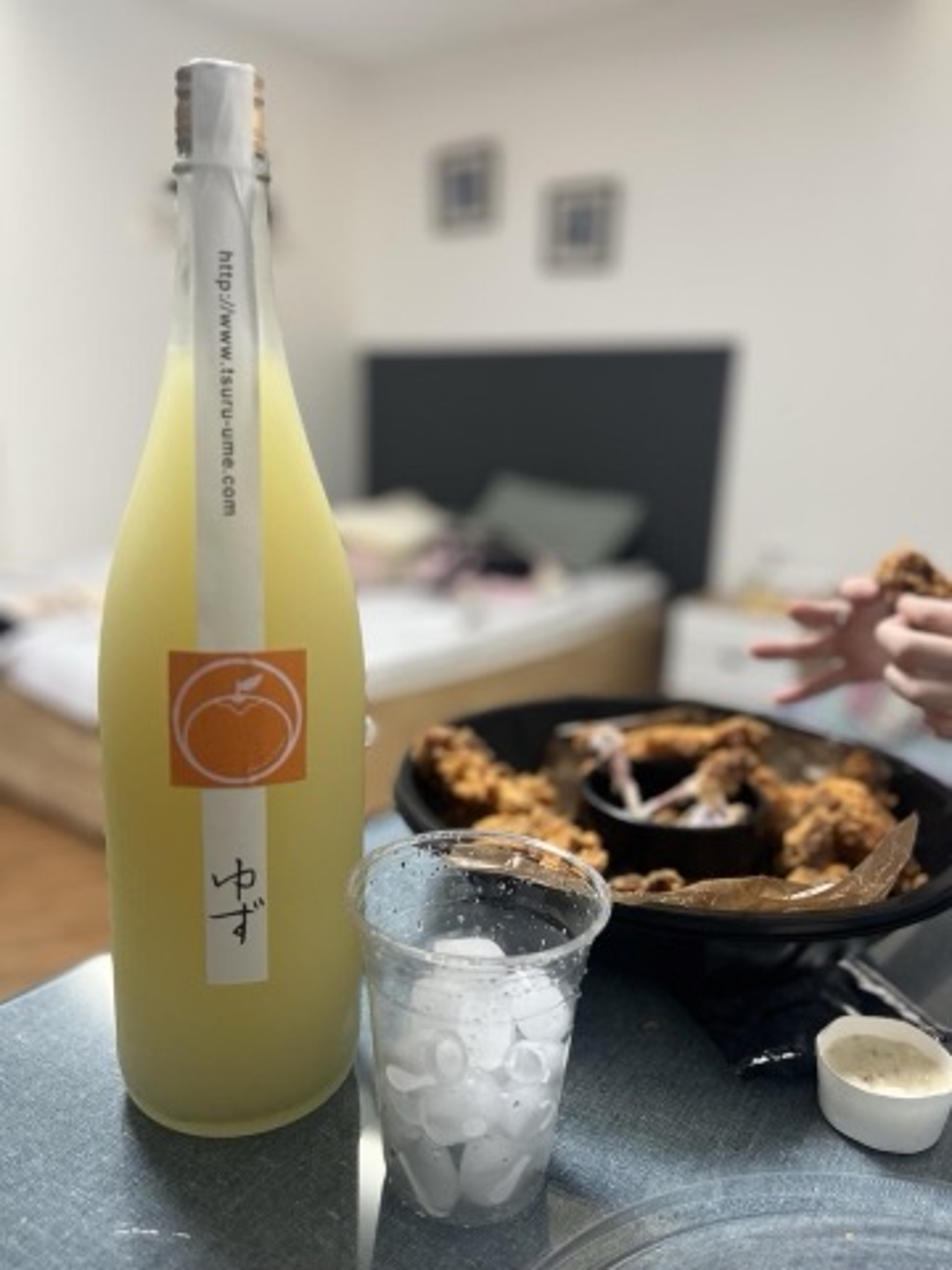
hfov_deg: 53.1
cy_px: 635
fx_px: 953
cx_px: 476
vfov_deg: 67.3
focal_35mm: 26
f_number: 1.6
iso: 160
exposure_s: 1/60
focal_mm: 5.1
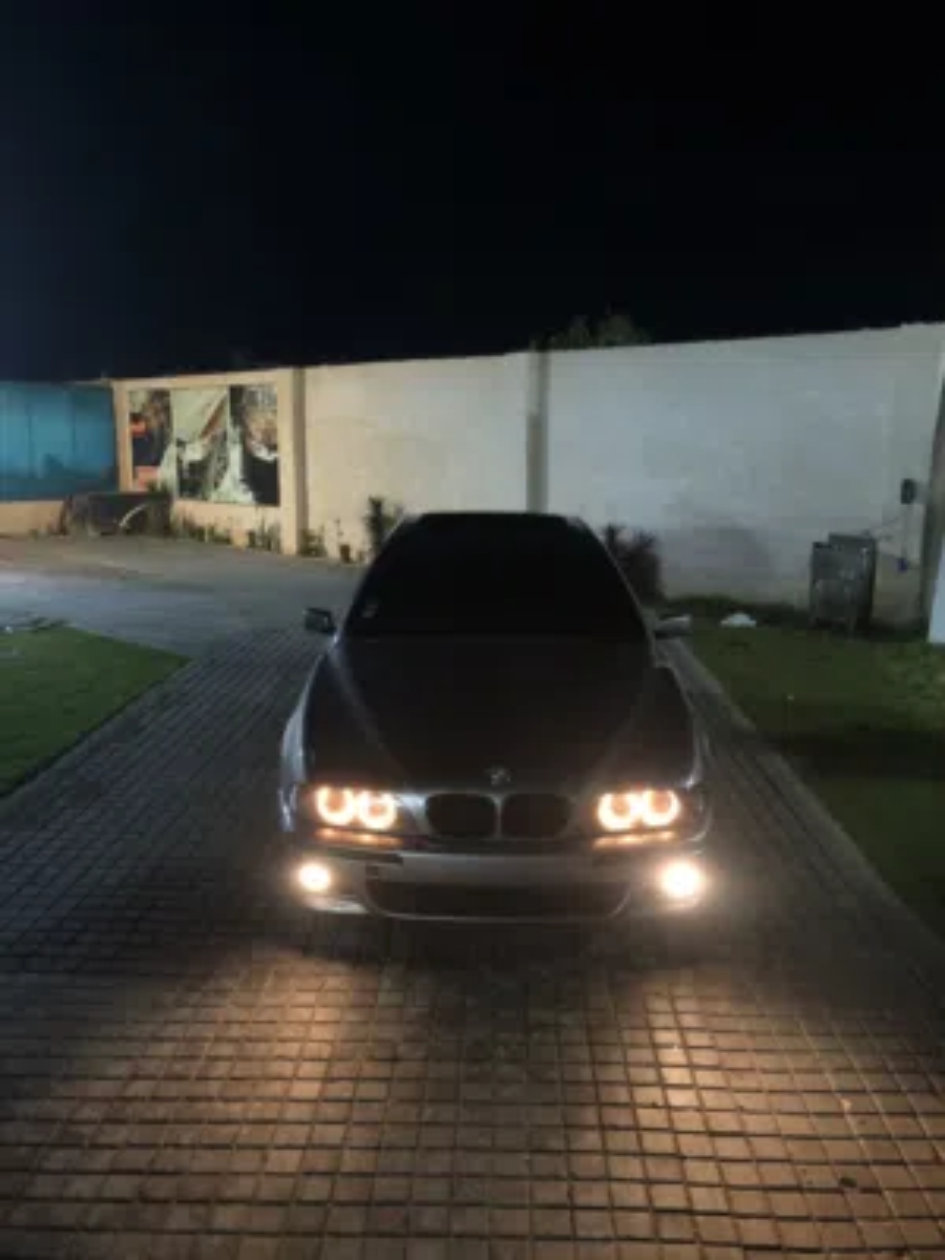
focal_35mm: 28
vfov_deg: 63.4
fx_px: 1019
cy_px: 630
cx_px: 472
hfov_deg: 49.7
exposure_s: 1/13
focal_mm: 4
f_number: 1.8
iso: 100
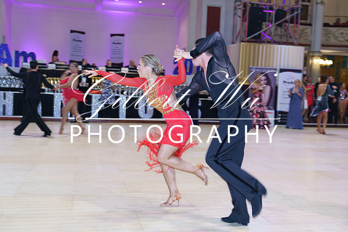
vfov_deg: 33.4
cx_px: 174
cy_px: 116
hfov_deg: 48.4
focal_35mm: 40
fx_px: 387
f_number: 2.8
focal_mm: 40
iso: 400
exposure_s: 1/80
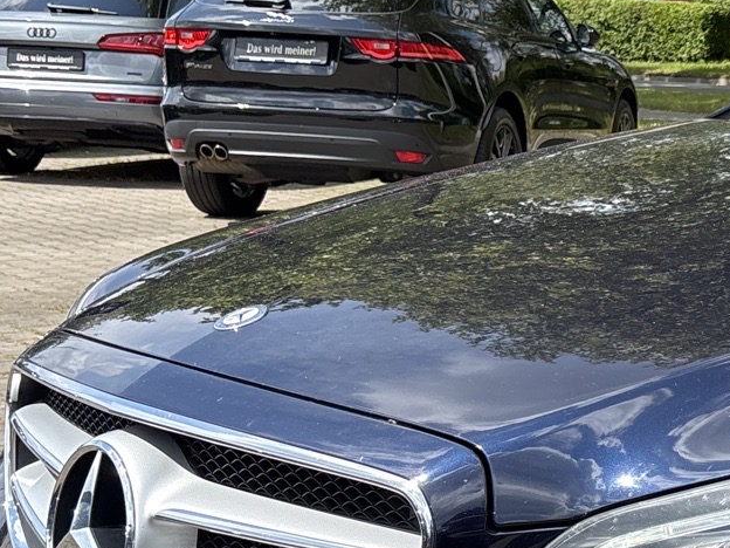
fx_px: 1687
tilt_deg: -11.7
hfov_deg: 21.9
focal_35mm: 80
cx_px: 953
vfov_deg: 18.2
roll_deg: -1.3
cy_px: 481
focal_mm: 5.96
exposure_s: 1/1248
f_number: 1.6
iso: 50
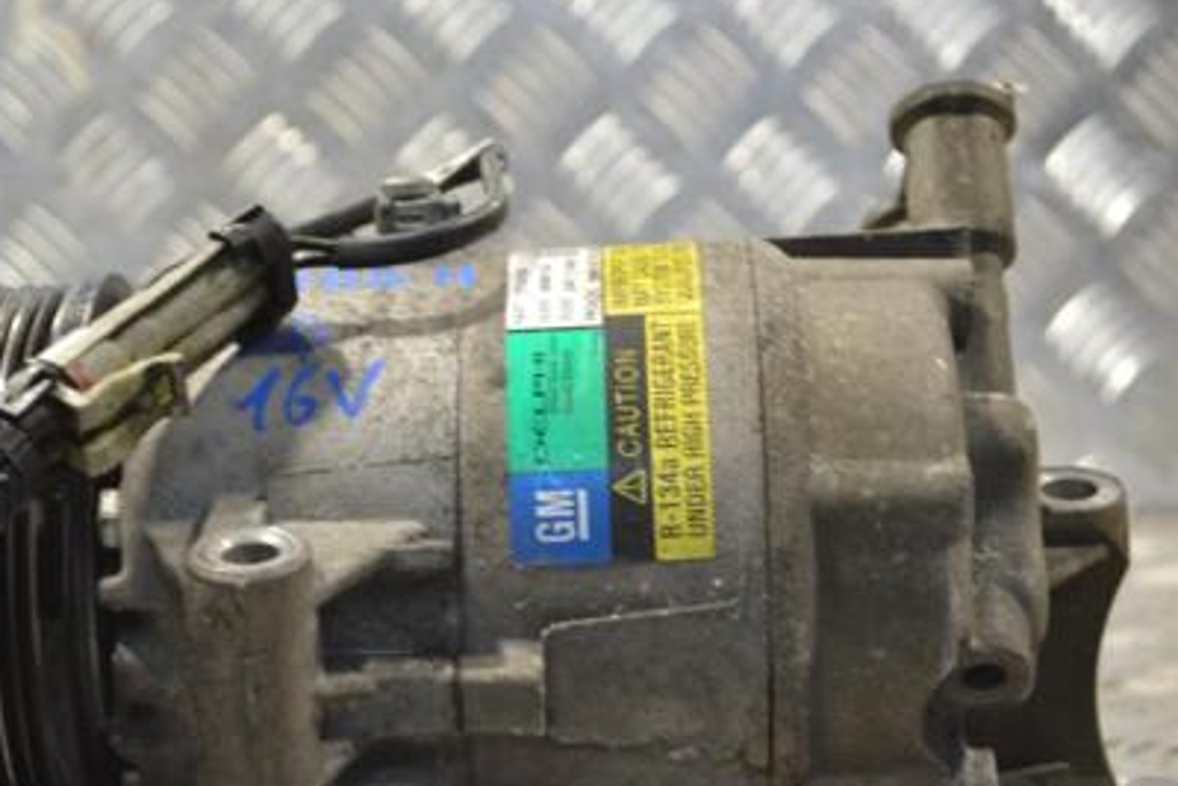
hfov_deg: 25.0
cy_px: 430
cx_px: 515
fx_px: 2651
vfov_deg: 16.9
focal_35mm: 81
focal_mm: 36
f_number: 5
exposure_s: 1/60
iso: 500
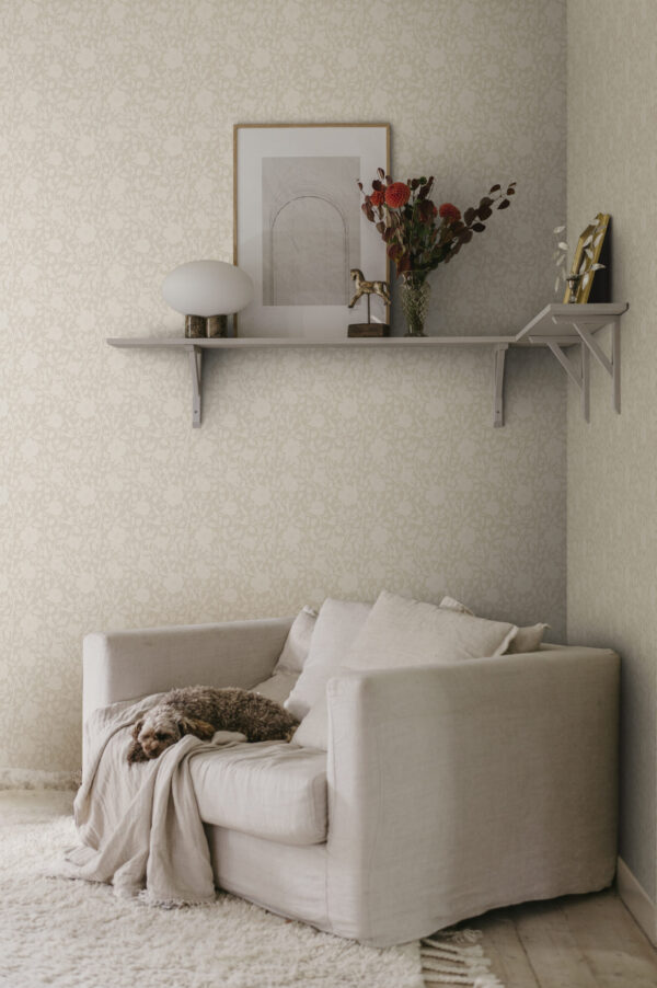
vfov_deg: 39.6
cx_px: 328
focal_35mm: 50
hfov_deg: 27.0
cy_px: 494
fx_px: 1371
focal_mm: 50
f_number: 3.2
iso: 1000
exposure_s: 1/100
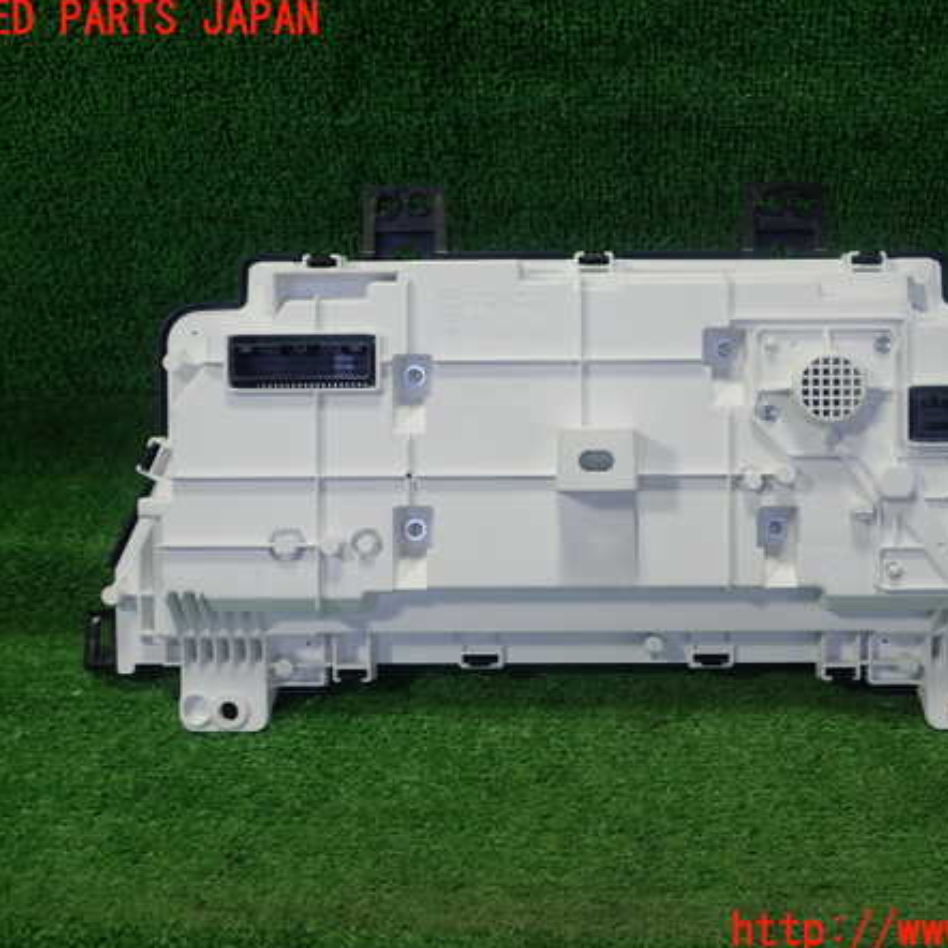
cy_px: 476
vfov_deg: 46.0
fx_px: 1115
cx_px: 573
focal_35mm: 36
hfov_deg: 45.8
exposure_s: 1/125
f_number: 2.3
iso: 125
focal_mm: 5.5
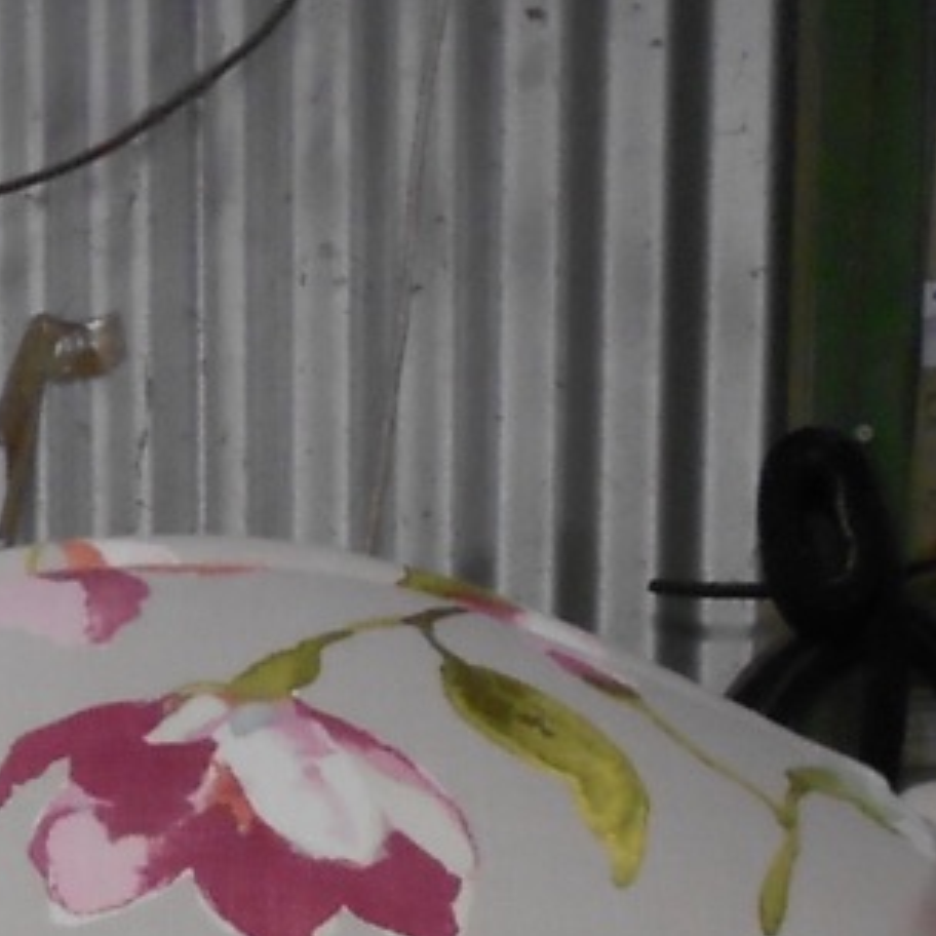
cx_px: 99
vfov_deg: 12.9
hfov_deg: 14.3
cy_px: 1743
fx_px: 3702
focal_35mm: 121
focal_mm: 4.6
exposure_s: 1/30
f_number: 3.2
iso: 160
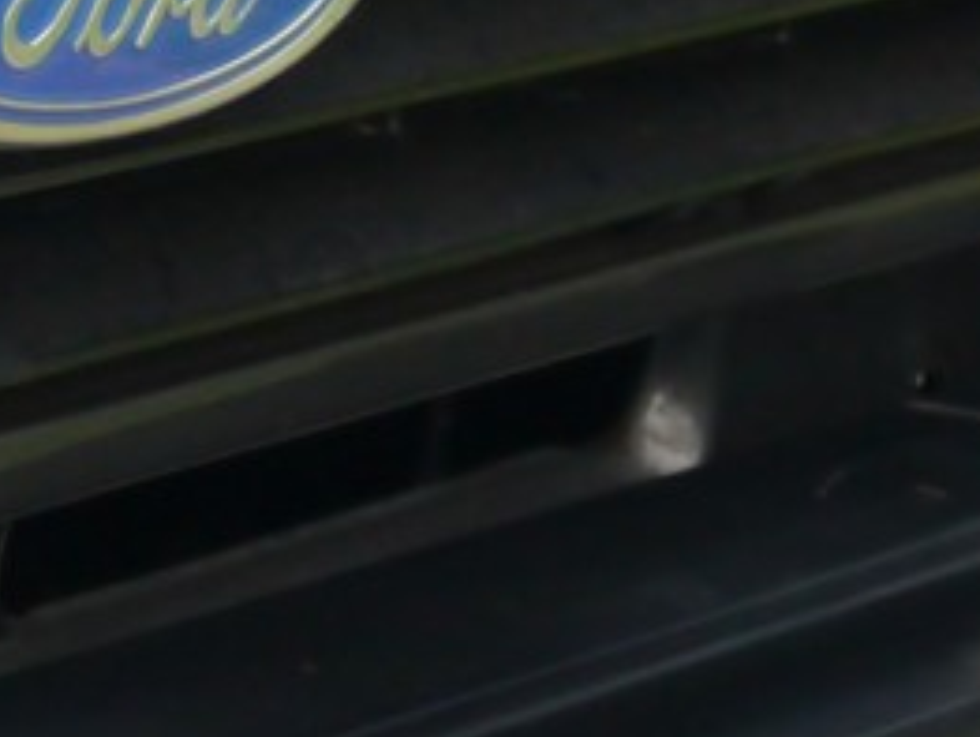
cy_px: 621
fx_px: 6914
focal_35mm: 244
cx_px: -584
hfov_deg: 7.9
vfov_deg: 6.1
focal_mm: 20
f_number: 4.2
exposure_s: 1/60
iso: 400
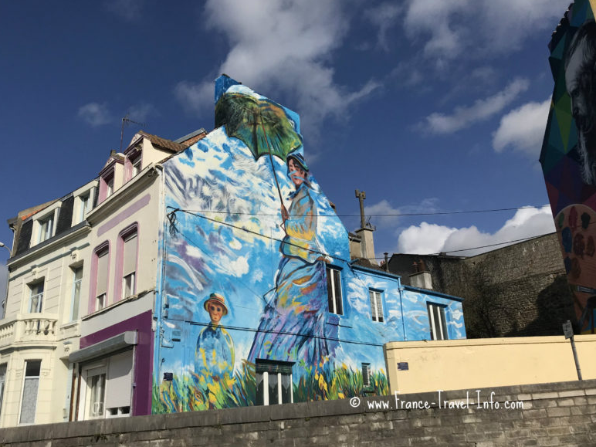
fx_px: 499
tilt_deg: +19.7
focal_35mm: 29
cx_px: 292
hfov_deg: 61.7
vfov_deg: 48.2
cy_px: 224
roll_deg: +0.3
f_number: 1.8
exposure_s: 1/8000
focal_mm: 3.99
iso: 25
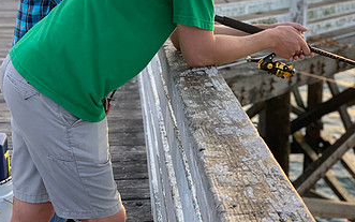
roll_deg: -0.7
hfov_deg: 27.5
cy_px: 9
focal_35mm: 75
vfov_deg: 17.1
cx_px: 176
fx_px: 726
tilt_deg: -6.4
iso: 16
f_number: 2.4
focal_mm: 6
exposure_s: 1/122
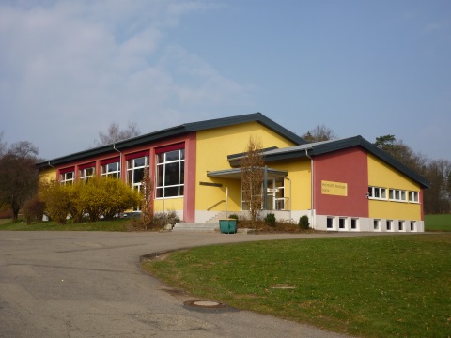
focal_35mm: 39
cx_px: 226
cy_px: 169
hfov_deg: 47.9
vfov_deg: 36.8
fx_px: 508
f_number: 8
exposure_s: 1/200
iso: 80
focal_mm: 6.4
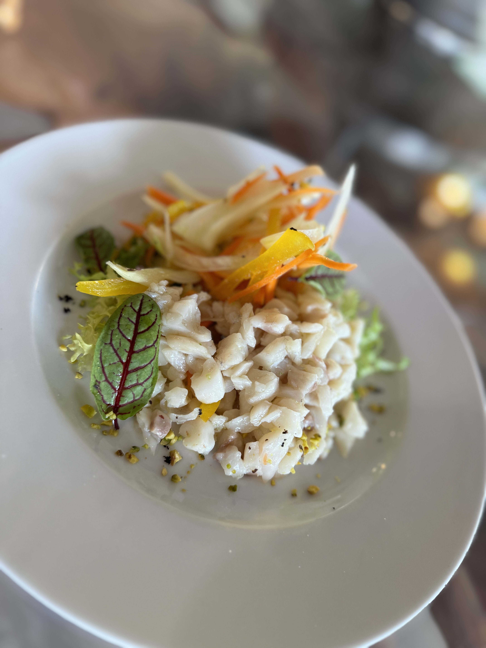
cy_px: 324
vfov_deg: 71.6
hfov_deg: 56.8
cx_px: 243
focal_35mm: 24
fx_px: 449
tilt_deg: -48.9
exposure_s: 1/100
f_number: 1.78
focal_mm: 6.76
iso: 200
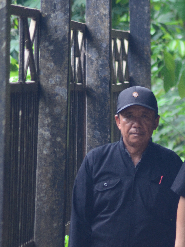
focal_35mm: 405
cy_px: 127
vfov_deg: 4.9
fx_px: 2885
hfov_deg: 3.7
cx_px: 239
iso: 720
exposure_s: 1/125
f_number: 4.5
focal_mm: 145
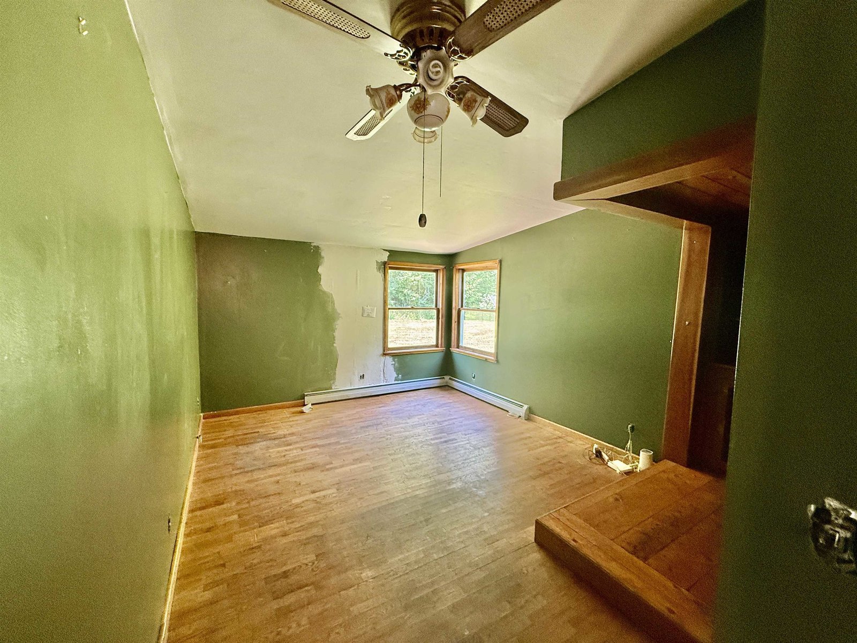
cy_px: 322
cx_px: 428
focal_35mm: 14
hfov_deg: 102.1
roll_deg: -1.1
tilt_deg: -1.7
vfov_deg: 85.7
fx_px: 347
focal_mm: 2.22
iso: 250
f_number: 2.2
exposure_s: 1/99
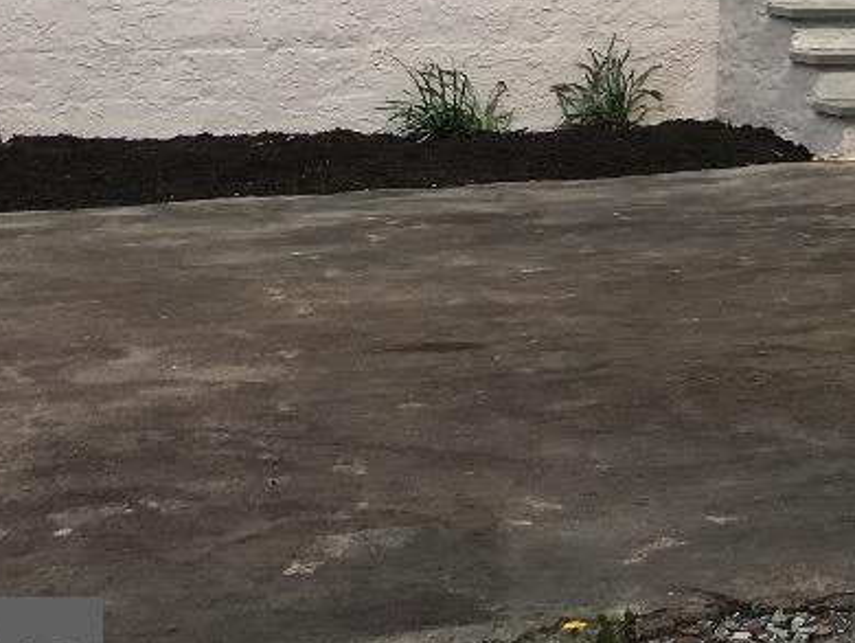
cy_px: -463
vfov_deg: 12.8
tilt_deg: +8.7
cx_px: 1298
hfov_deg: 16.6
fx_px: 2644
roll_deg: -3.0
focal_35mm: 107
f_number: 2.2
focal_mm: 4.15
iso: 25
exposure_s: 1/1221
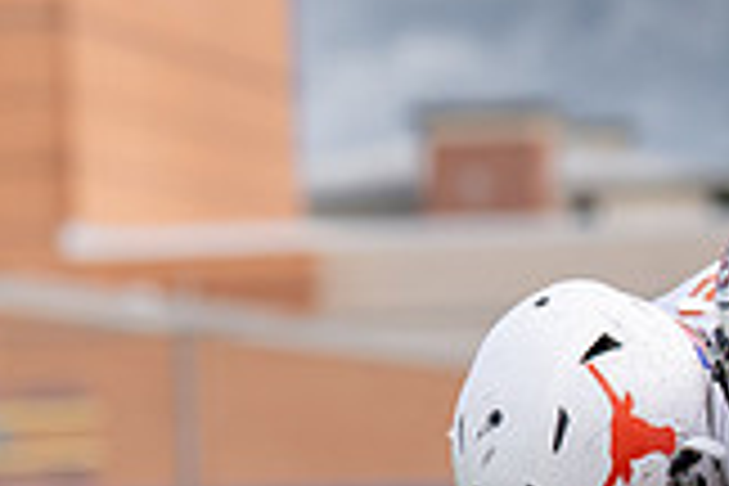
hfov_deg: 3.2
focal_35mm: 647
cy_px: 391
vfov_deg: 2.1
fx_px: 13101
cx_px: 893
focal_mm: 103
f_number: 2.8
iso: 320
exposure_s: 1/2500
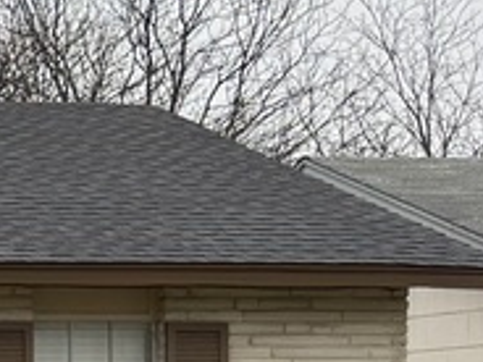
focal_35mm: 188
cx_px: -950
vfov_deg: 7.9
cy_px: 380
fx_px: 2623
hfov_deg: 8.7
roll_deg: -0.8
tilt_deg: +0.8
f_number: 1.78
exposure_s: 1/258
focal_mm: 6.76
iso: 64
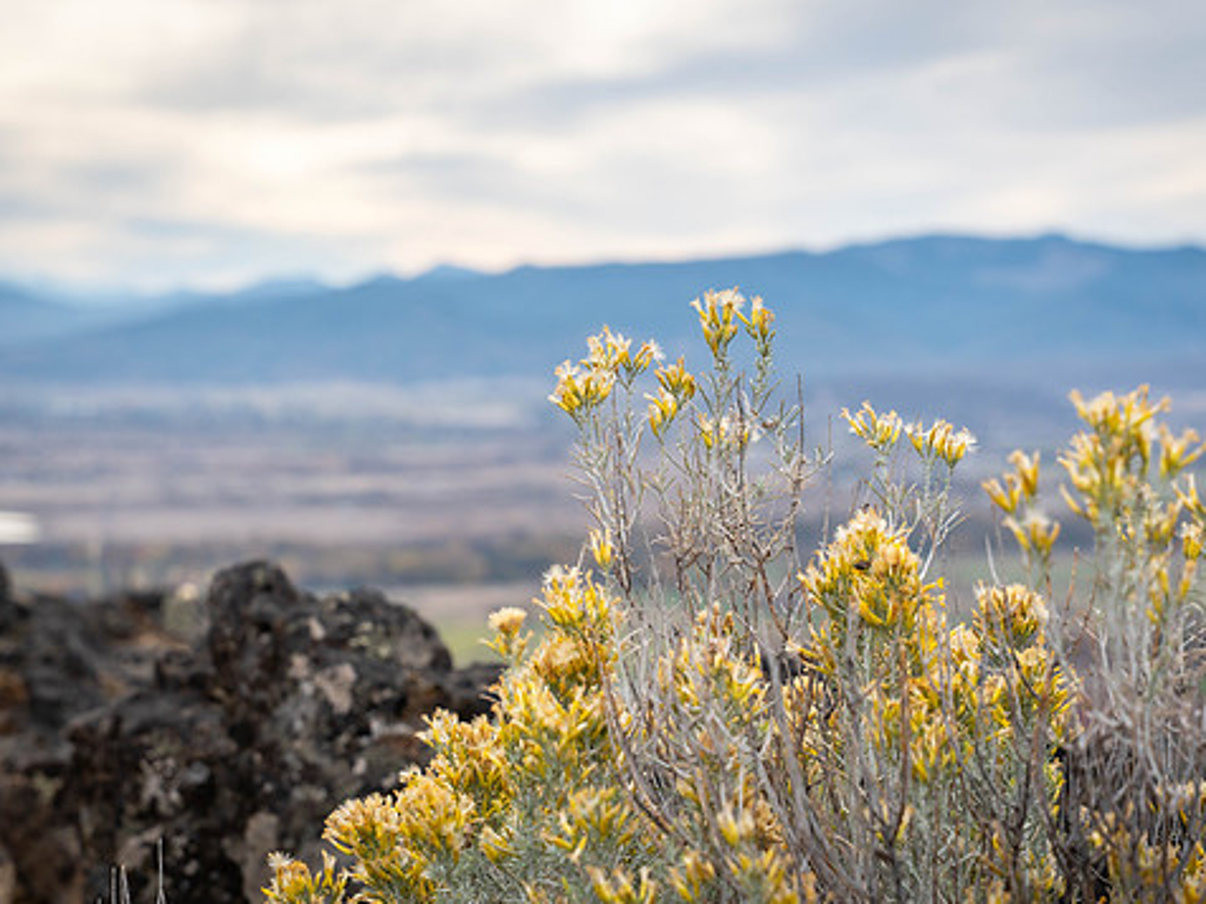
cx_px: 631
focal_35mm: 82
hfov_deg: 23.8
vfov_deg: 18.0
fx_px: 2857
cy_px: 419
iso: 100
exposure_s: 1/400
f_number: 7.1
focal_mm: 70
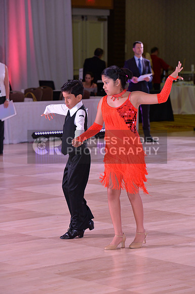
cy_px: 147
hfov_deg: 9.1
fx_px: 1222
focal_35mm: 150
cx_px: 98
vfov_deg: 13.7
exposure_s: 1/250
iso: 1250
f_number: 5.6
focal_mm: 150
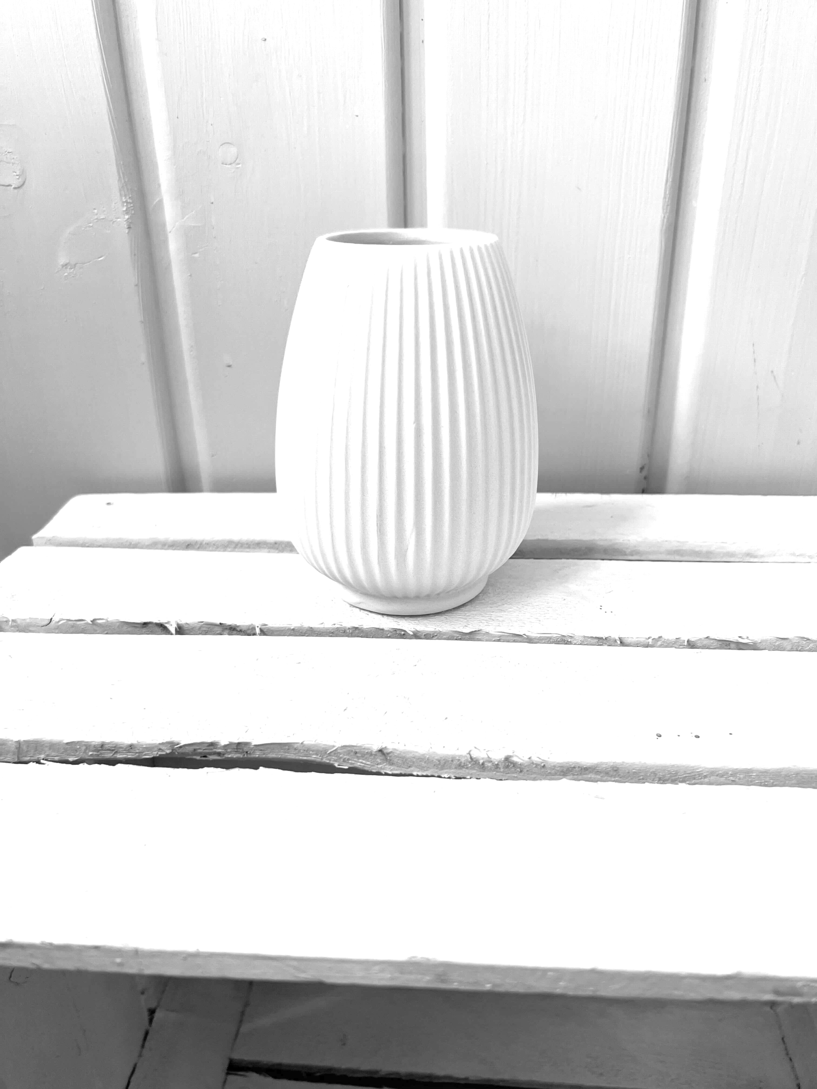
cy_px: 544
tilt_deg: -24.8
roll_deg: +0.7
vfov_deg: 67.3
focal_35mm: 26
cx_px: 408
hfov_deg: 53.1
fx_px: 818
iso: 125
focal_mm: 5.7
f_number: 1.5
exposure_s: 1/118
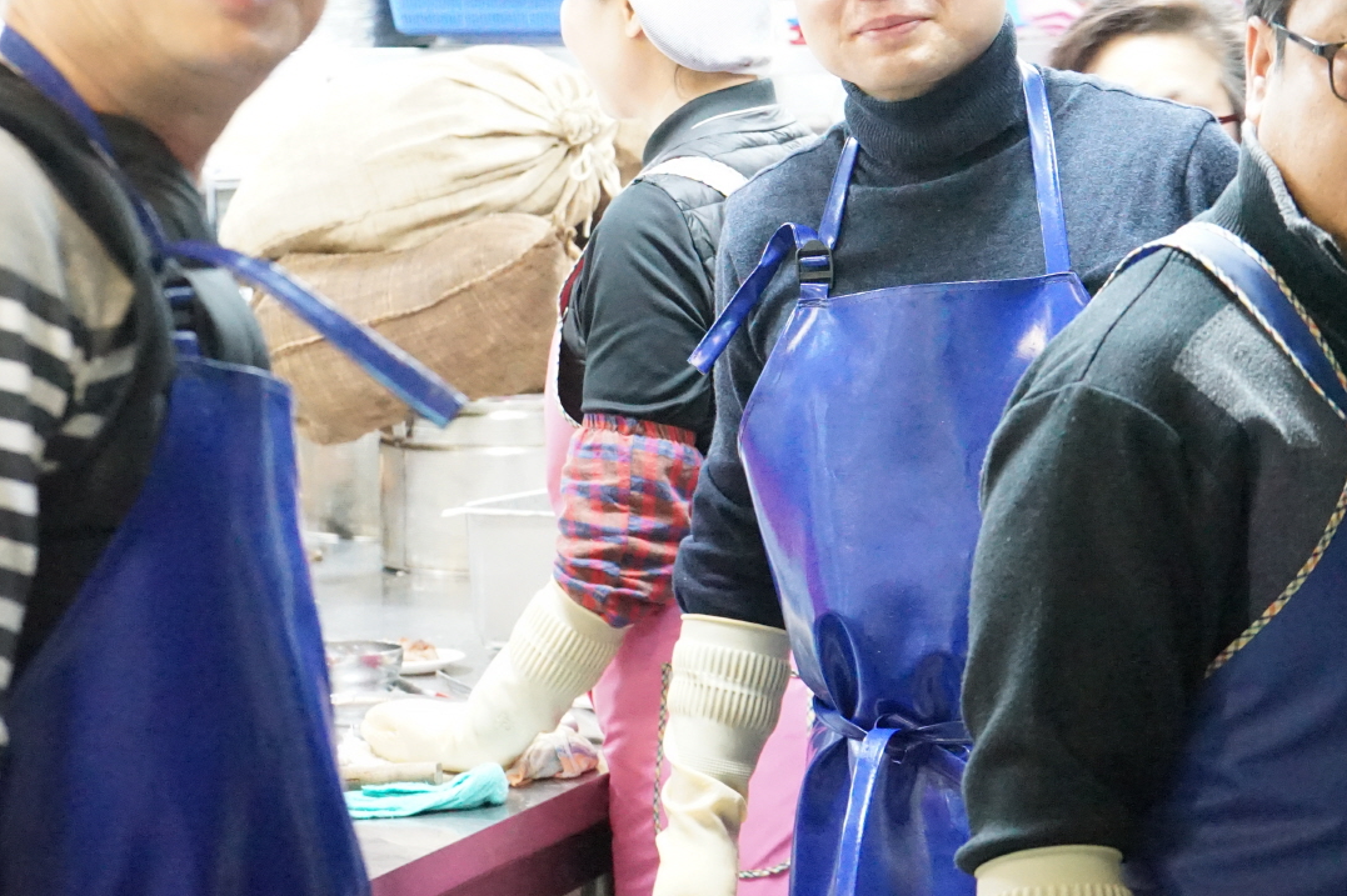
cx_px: 743
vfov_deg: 12.2
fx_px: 4189
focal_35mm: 112
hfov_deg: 18.3
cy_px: 174
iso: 12800
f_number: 5.6
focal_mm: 67
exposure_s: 1/80
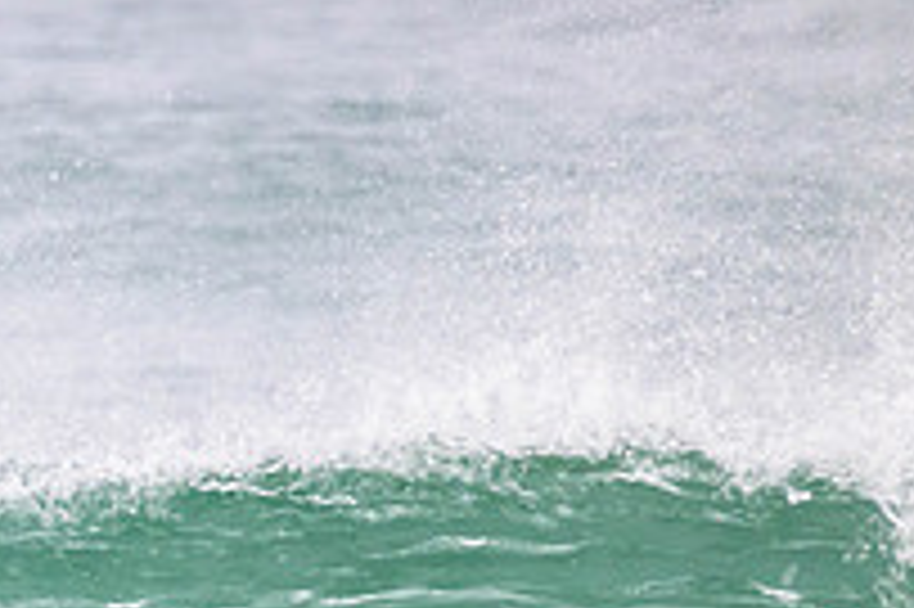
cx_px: -284
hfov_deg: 0.9
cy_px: 853
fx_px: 58041
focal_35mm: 2288
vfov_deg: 0.6
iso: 2000
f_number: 11
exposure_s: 1/2000
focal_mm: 800
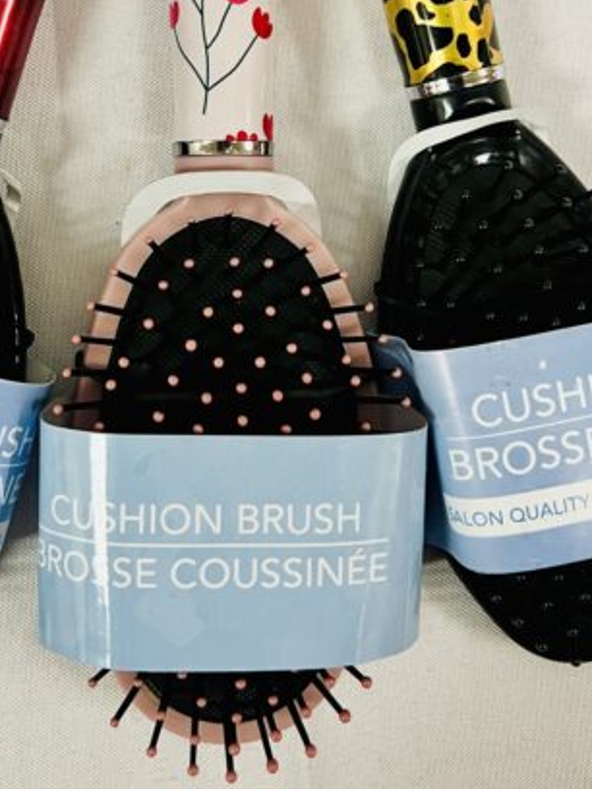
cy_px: 170
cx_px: 188
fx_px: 1163
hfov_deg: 28.3
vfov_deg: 36.4
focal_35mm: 51
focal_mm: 5.7
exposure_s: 1/60
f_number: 1.5
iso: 250
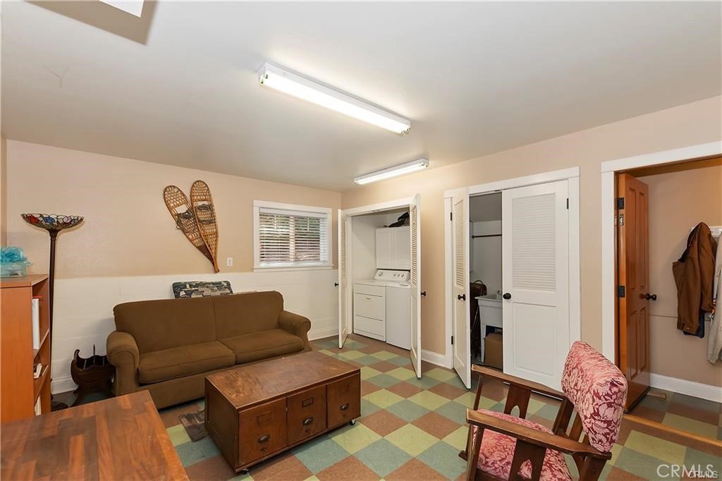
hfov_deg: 100.4
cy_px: 240
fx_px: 301
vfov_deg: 77.3
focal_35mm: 15
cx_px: 361
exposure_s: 1/30
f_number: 8
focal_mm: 10
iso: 400
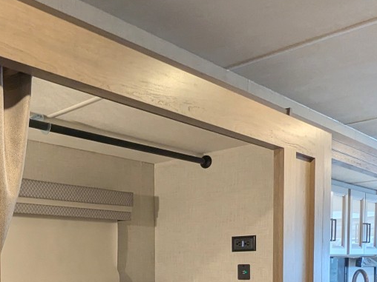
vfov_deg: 30.5
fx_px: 479
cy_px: 283
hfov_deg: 40.6
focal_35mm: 44
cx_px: 60
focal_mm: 2.35
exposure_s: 1/63.1
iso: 165
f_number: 2.2
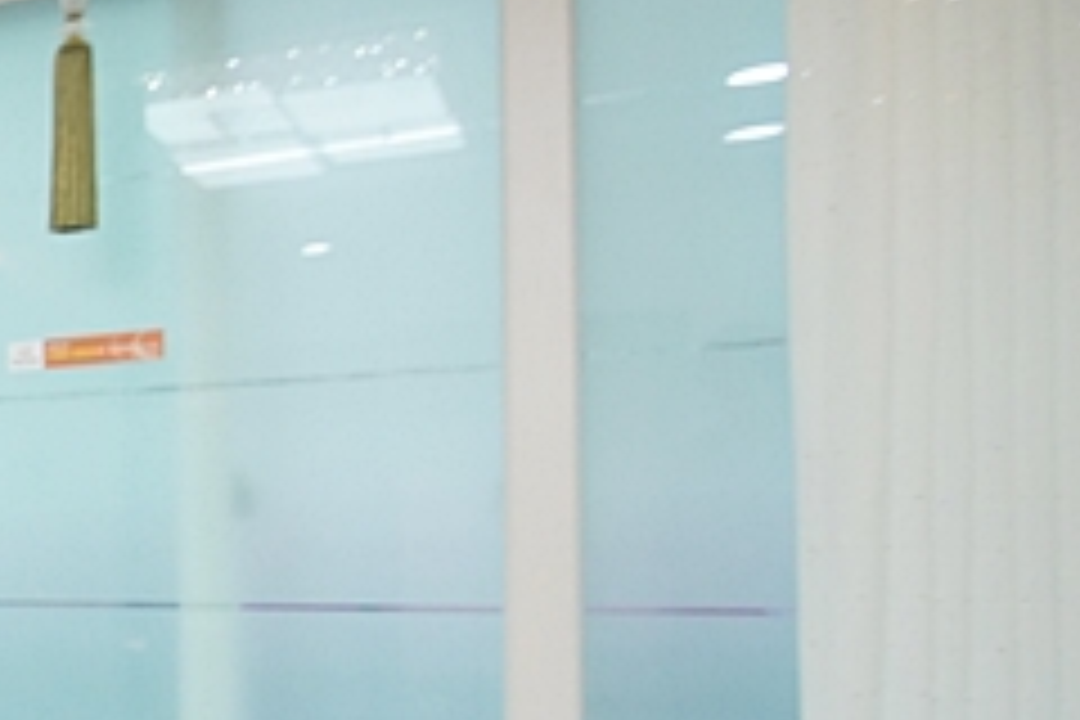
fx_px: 1500
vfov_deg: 26.6
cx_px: -675
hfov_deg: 25.3
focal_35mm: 50
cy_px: 540
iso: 800
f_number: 3.5
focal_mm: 10
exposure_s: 1/160
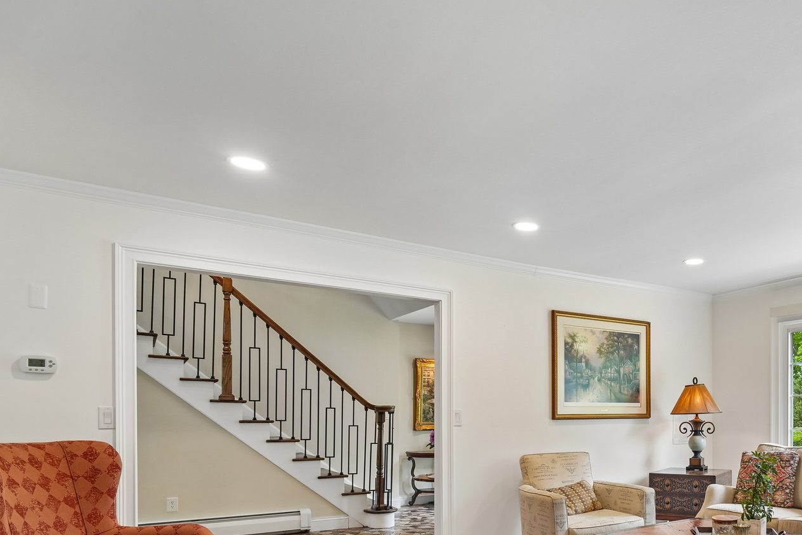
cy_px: 429
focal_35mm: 26
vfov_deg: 46.9
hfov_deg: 64.8
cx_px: 610
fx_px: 579
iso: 400
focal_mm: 16
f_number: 8
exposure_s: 1/10
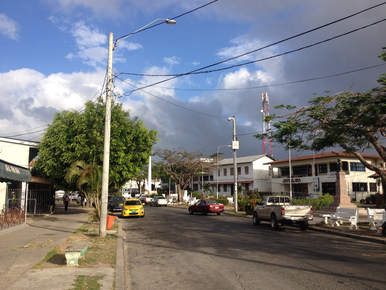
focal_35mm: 35
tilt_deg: +5.0
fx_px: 390
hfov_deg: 52.6
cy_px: 145
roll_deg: +0.6
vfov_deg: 40.7
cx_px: 193
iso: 50
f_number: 2.4
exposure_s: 1/1493
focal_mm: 4.28
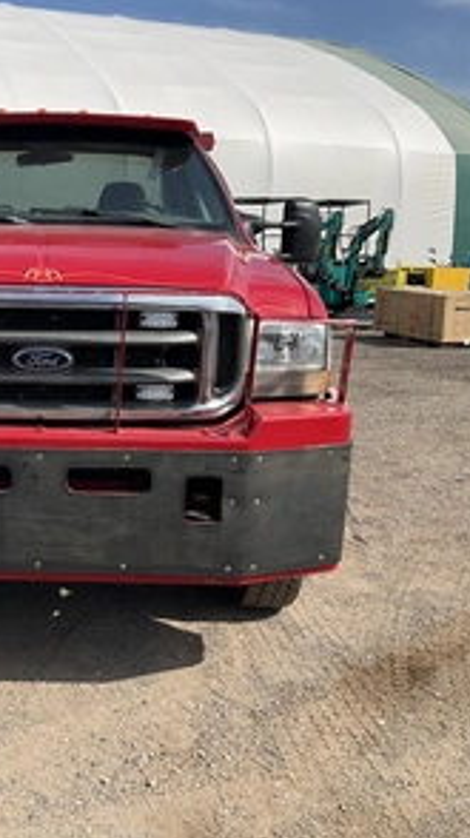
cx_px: 23
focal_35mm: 43
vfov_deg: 47.4
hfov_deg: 26.5
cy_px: 422
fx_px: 954
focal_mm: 3
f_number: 1.8
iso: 25
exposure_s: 1/2227
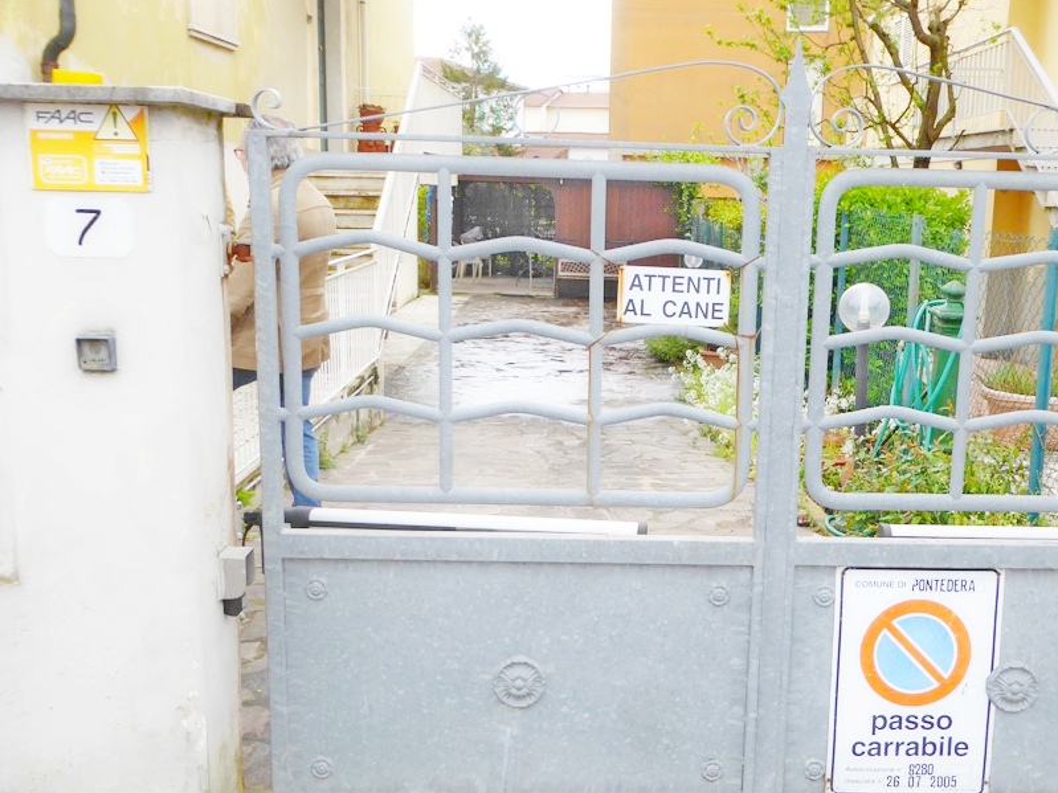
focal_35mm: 41
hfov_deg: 45.5
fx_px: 1253
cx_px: 646
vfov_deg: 35.1
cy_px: 425
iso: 80
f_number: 3.5
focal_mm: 5.4
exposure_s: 1/320
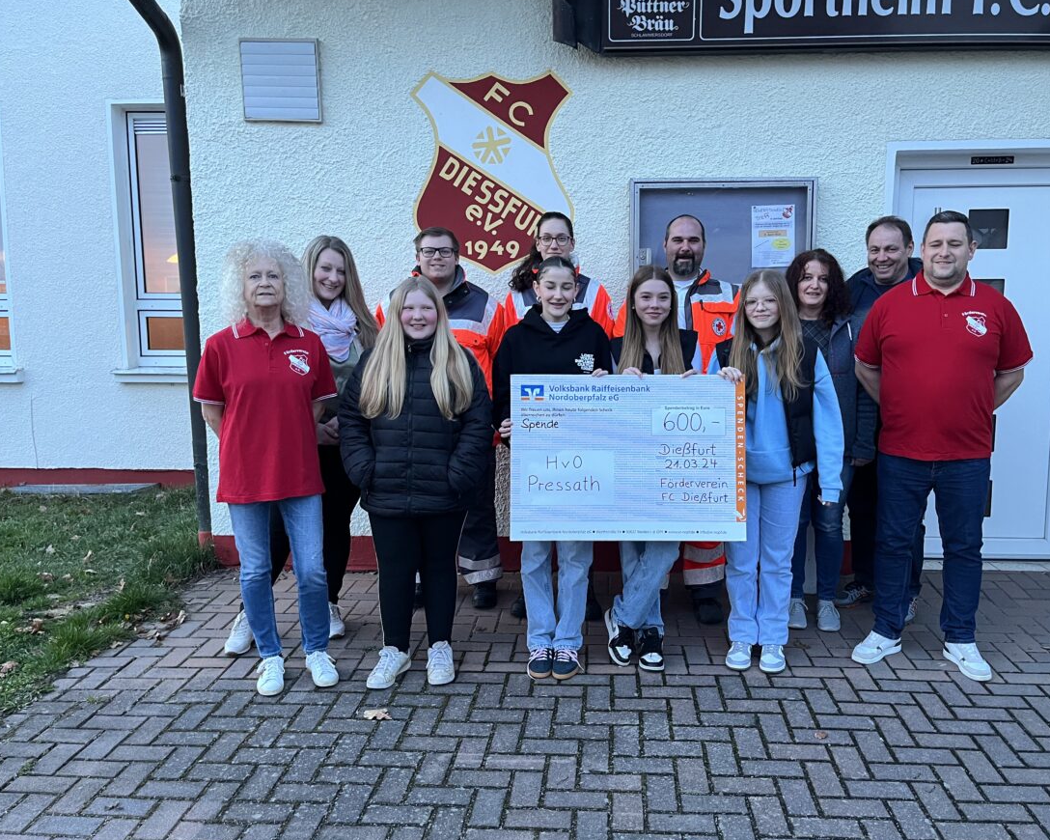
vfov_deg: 51.5
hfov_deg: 62.1
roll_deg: +0.5
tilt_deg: -6.8
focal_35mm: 28
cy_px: 430
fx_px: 870
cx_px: 569
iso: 320
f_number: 1.6
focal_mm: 5.1
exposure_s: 1/50
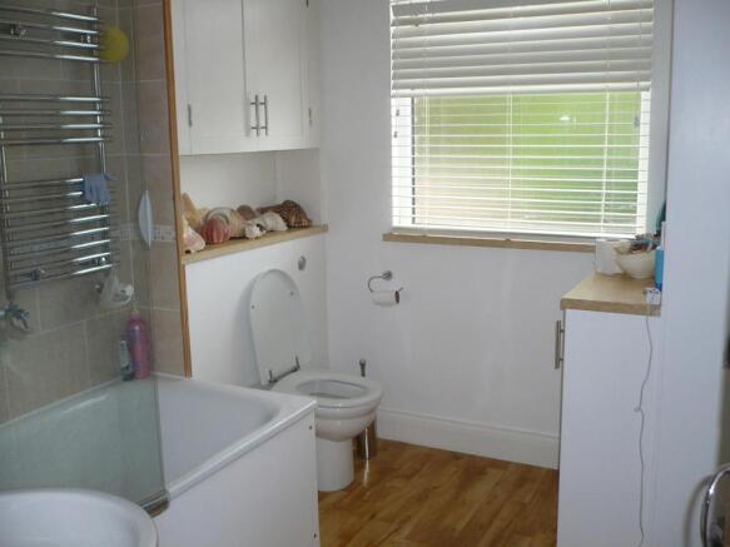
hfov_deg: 52.6
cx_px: 365
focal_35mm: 35
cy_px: 274
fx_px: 738
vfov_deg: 40.7
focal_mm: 5.8
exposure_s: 1/50
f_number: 2.8
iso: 100
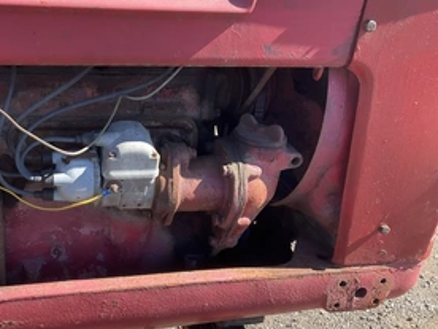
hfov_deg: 43.7
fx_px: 531
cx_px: 125
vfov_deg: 34.3
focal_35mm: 42
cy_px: 156
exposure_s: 1/391
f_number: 1.8
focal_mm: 3
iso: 25
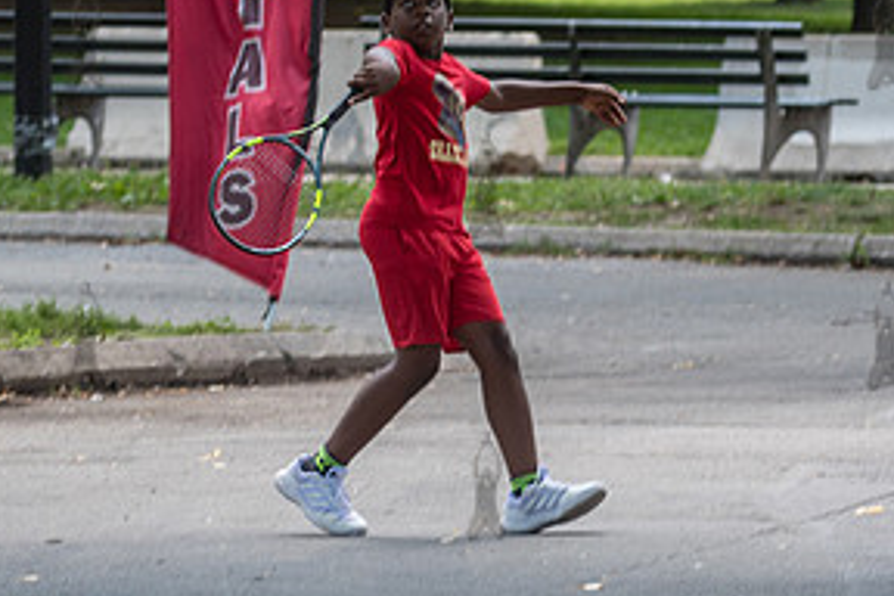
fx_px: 10504
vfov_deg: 3.3
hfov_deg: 4.9
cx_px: 555
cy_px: 240
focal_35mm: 423
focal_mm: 170
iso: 200
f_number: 4.5
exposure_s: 1/250
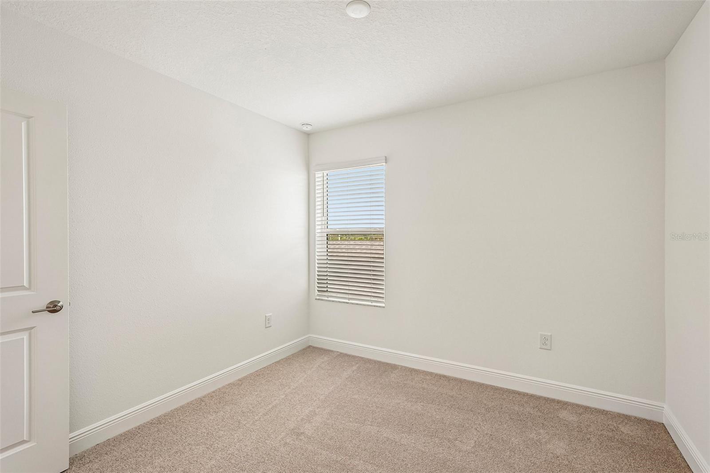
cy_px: 236
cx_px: 355
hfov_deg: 96.7
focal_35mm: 16
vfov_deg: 73.7
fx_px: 315
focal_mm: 16
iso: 400
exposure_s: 1/25
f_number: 8
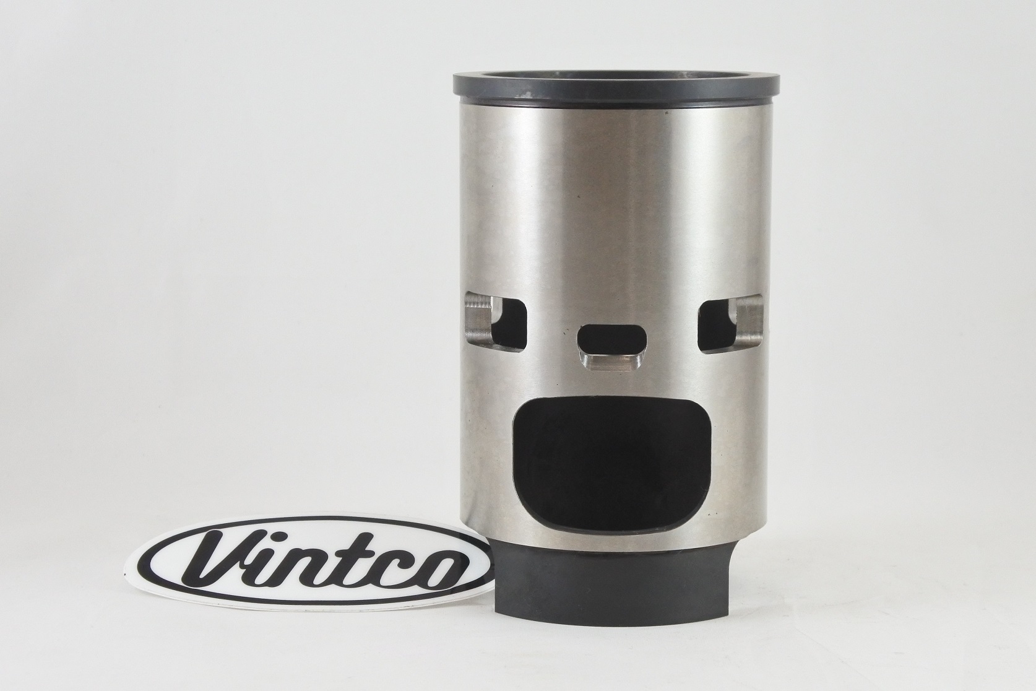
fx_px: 1640
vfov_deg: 23.8
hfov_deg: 35.1
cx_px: 518
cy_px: 346
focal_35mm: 57
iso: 640
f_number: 4.8
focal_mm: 21.4
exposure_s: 1/125
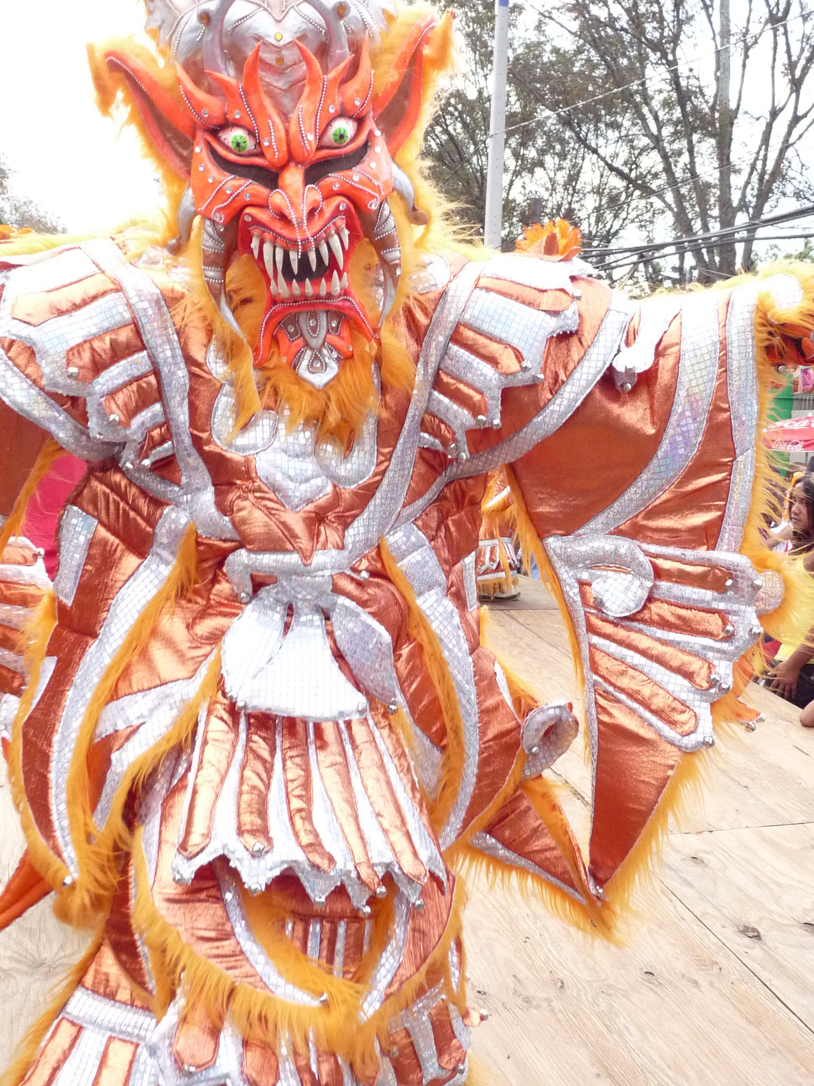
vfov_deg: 47.9
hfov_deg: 36.8
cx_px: 407
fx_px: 1223
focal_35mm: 39
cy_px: 543
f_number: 2.8
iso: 320
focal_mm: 4.8
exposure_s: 1/250
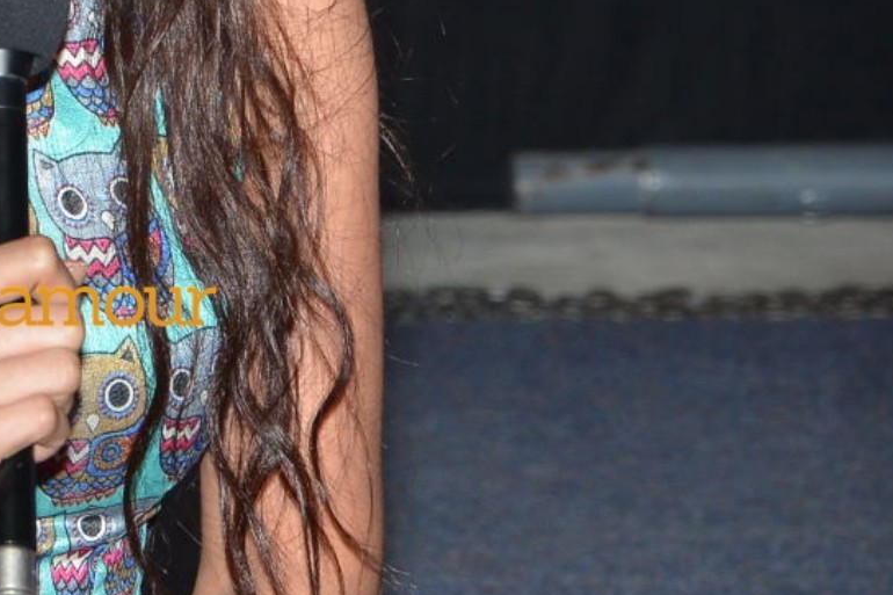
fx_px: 11469
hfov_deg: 4.5
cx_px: -41
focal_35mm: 462
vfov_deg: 3.0
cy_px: -43
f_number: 6.3
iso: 500
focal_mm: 105
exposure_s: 1/125
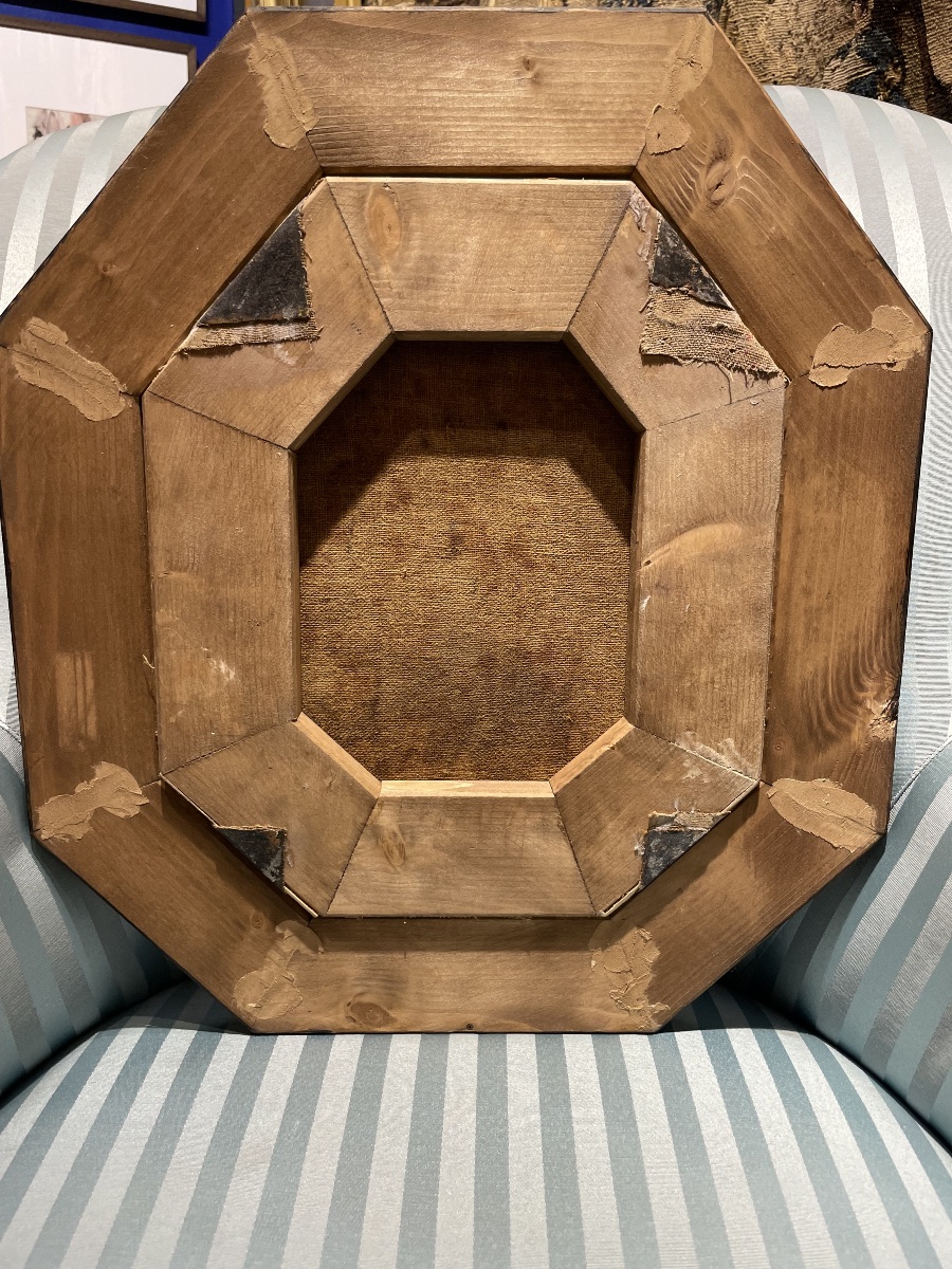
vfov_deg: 67.3
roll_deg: -1.2
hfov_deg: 53.1
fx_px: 953
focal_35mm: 26
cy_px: 634
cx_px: 476
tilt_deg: -15.6
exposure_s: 1/100
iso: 125
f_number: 1.6
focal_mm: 4.2
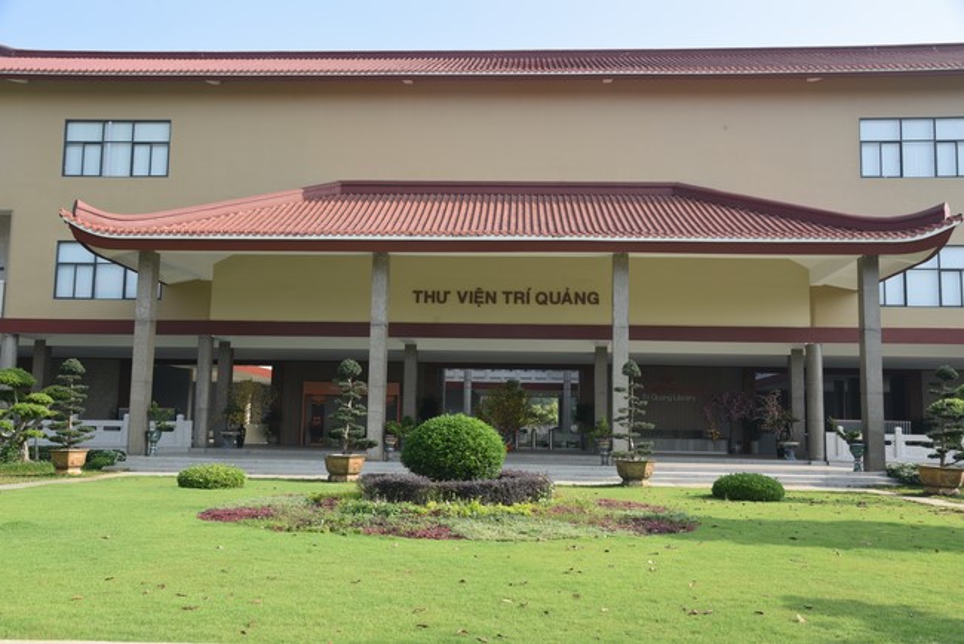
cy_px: 322
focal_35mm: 34
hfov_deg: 55.8
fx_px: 911
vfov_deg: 38.9
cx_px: 482
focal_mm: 34
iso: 280
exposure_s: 1/250
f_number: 8
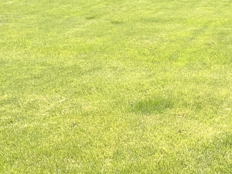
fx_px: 469
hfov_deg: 25.6
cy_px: -28
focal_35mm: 70
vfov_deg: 19.9
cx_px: 261
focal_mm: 3
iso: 16
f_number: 1.8
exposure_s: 1/1055
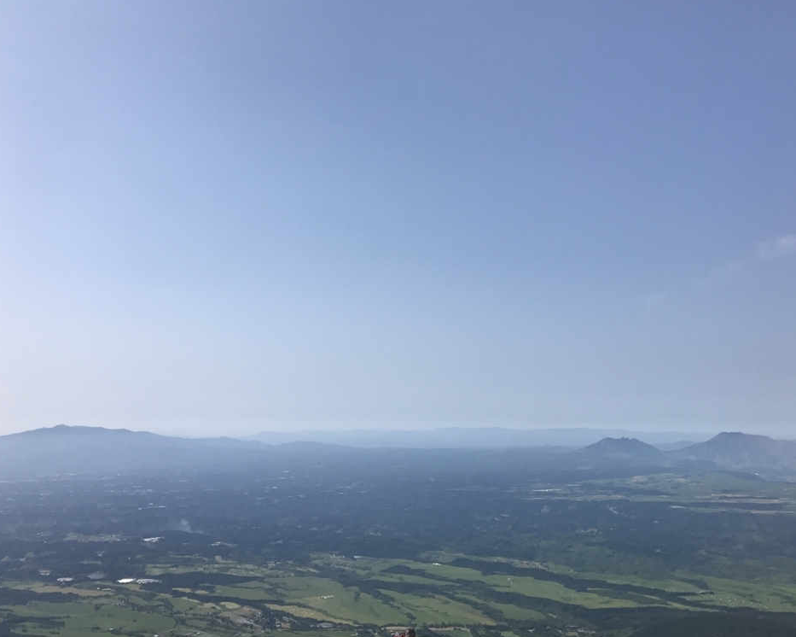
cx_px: 411
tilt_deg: +9.3
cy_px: 312
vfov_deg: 48.5
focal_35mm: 30
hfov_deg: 58.8
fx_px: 707
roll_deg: -1.6
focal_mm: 3.99
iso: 20
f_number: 1.8
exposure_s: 1/4566
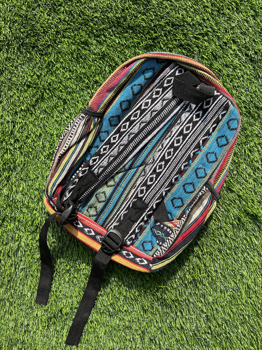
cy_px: 175
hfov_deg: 53.1
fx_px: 262
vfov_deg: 67.3
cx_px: 131
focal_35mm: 26
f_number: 1.5
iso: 50
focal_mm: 5.7
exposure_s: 1/1838
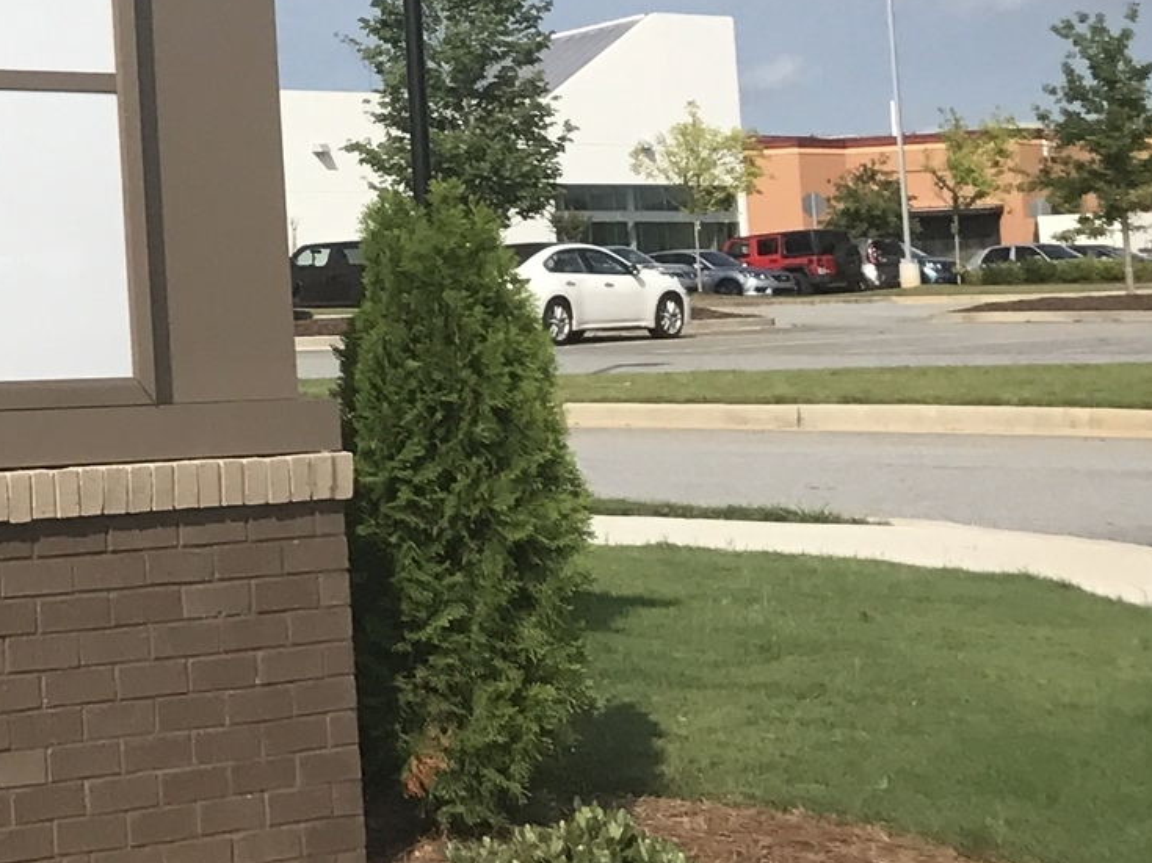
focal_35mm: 117
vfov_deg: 12.4
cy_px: -85
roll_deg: +2.0
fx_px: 3893
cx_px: -785
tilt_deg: +8.4
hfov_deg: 15.1
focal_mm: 3.99
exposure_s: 1/3195
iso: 20
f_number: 1.8
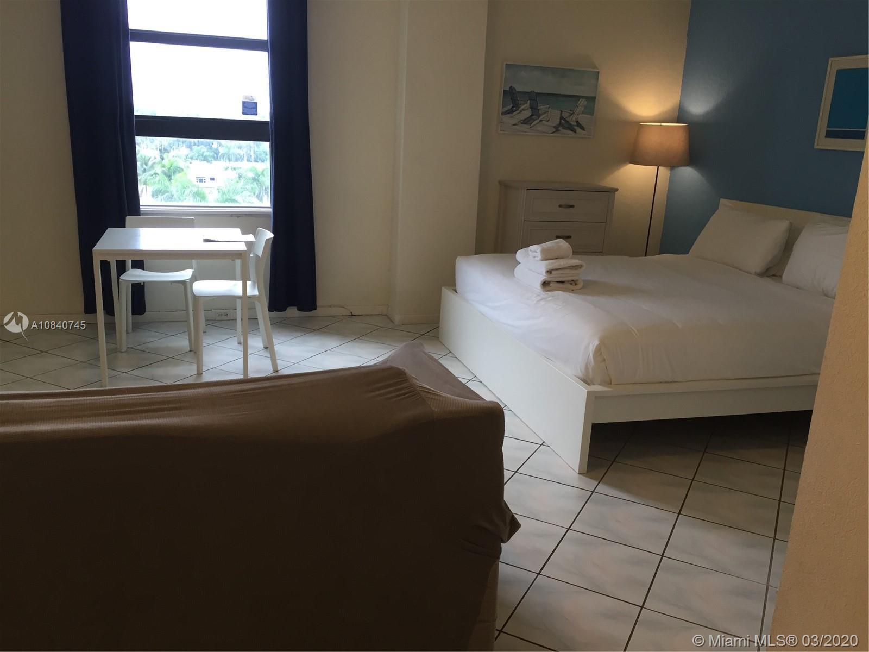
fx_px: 728
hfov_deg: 61.7
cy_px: 326
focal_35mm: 29
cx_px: 434
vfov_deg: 48.2
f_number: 2.2
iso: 32
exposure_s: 1/40
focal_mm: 4.15
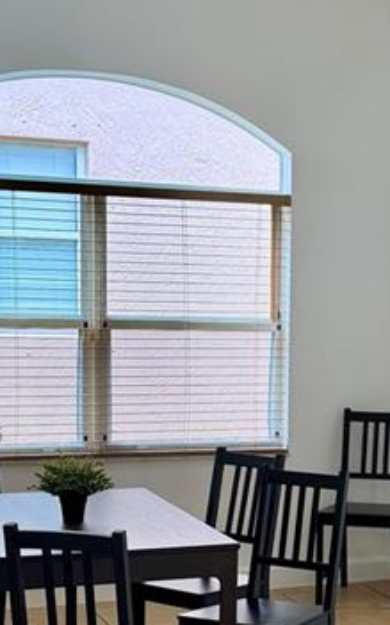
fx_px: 1481
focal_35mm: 87
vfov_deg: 23.7
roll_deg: -1.7
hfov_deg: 14.5
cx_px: 472
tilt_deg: -7.0
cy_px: 434
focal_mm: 6.76
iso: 160
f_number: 1.78
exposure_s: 1/217
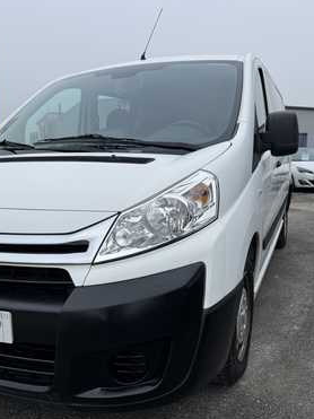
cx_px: 134
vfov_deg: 55.4
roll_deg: +1.3
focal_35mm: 33
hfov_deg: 42.8
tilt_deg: -8.1
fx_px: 399
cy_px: 214
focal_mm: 6.76
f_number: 1.78
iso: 80
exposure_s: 1/2252
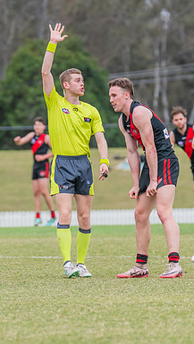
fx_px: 4584
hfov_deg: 2.4
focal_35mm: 502
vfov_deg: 4.3
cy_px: 185
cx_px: 14
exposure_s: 1/1250
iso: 800
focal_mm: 290
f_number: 6.3
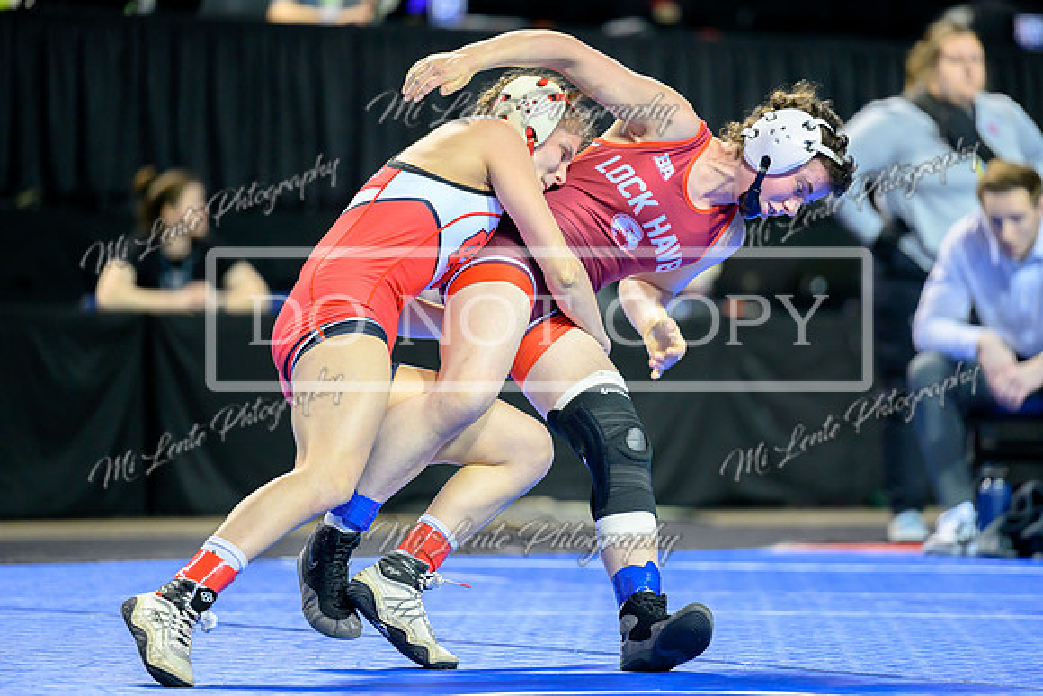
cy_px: 336
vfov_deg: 6.7
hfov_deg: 10.0
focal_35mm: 206
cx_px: 545
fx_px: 5962
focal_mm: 195
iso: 3200
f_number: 2.8
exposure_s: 1/800
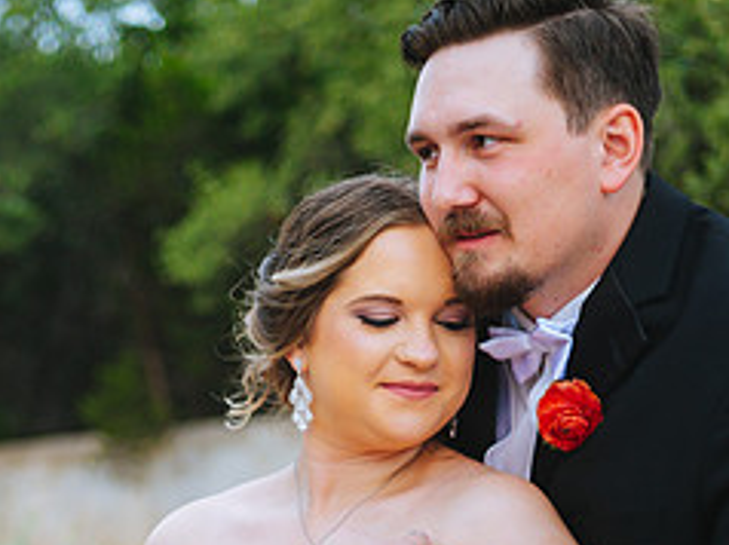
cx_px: 28
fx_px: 2861
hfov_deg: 14.3
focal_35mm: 136
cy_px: 539
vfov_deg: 10.8
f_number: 2.8
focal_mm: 58
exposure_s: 1/400
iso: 1250
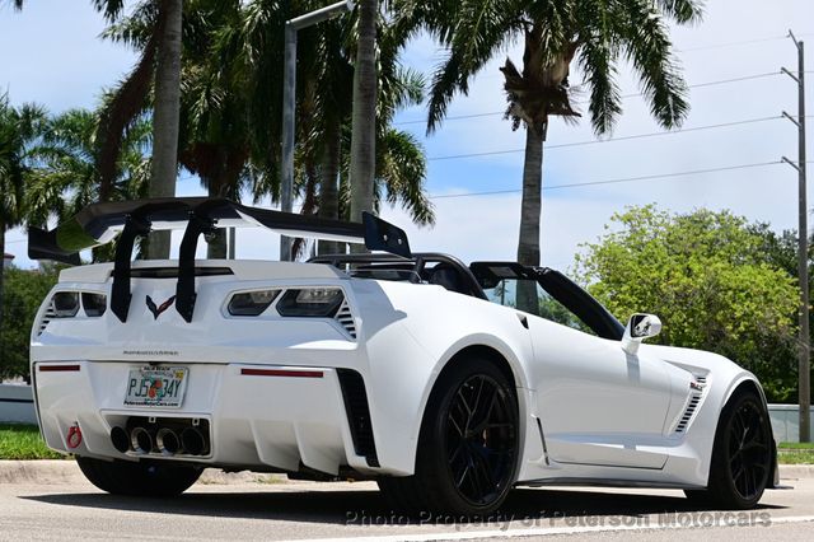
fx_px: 1627
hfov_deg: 28.1
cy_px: 271
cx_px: 407
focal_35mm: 72
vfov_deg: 18.9
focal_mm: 48
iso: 100
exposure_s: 1/250
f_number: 8
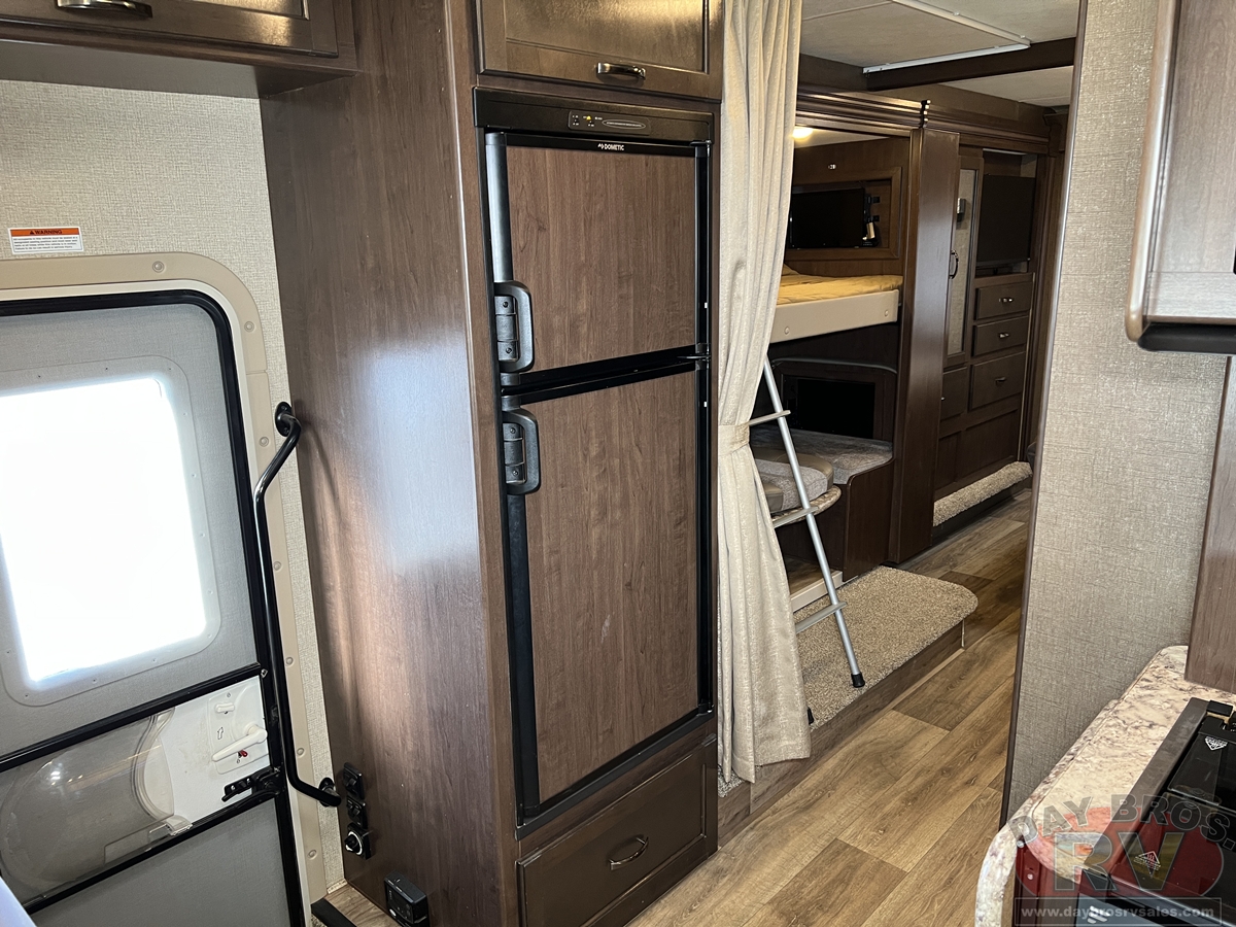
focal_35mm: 26
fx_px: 928
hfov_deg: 67.3
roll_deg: +2.0
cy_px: 464
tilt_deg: -14.5
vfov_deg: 53.1
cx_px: 618
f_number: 1.5
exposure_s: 1/64
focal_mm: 5.7
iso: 125
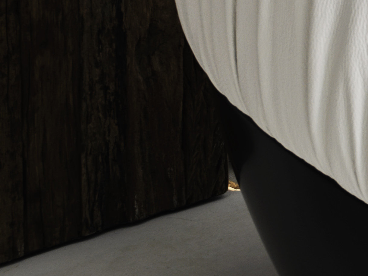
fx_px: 2807
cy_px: -524
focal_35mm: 264
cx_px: 1027
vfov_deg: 5.3
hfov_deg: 6.9
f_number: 11
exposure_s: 1/30
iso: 200
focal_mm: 50
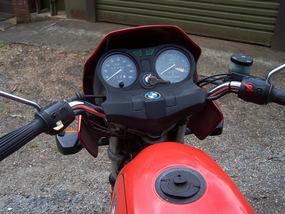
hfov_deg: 47.9
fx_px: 321
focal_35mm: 39
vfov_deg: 36.8
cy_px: 107
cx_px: 143
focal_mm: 6.3
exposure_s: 1/400
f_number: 2.8
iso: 80
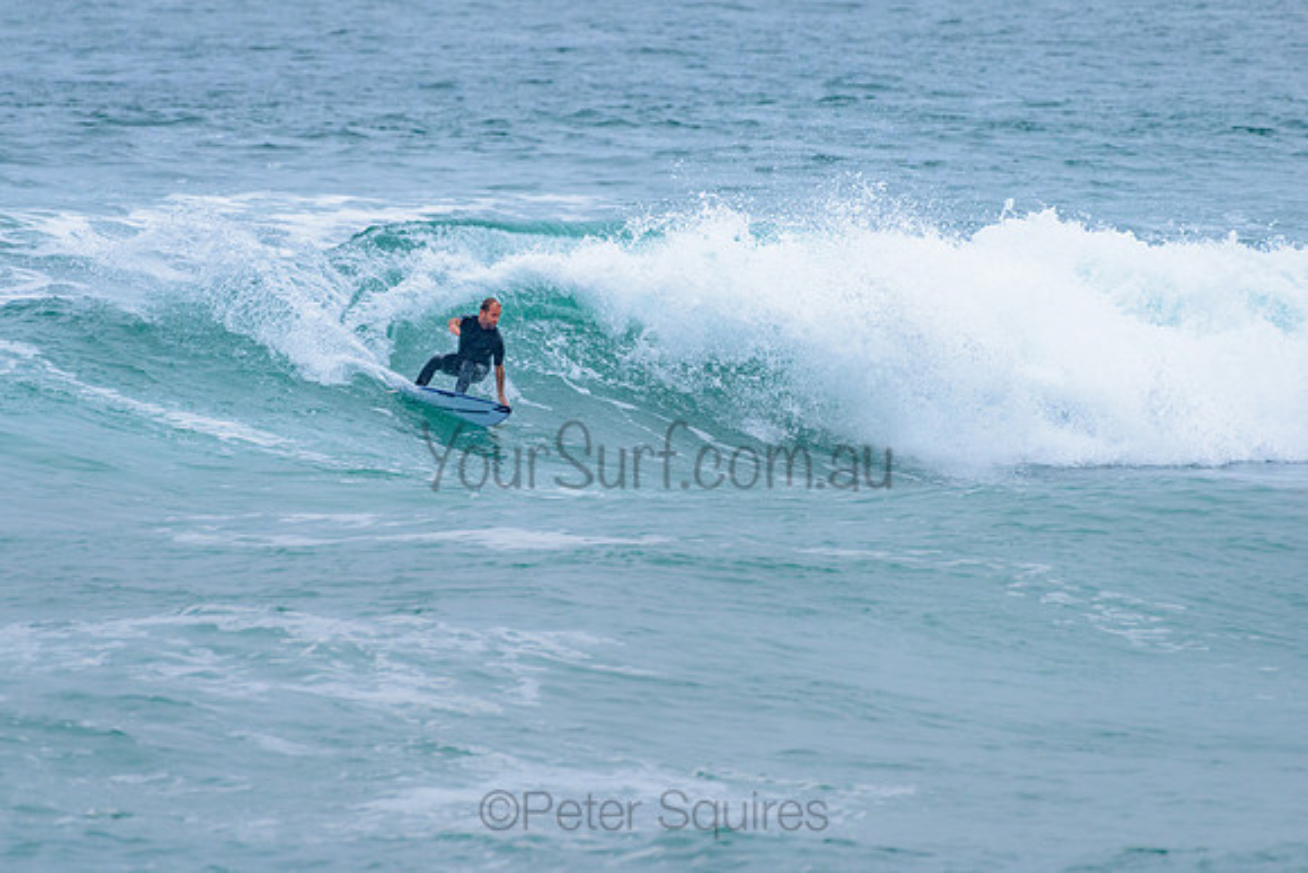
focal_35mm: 612
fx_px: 22238
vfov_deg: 2.2
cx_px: 508
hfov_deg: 3.4
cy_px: 339
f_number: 5.6
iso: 1250
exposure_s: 1/2000
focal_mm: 500
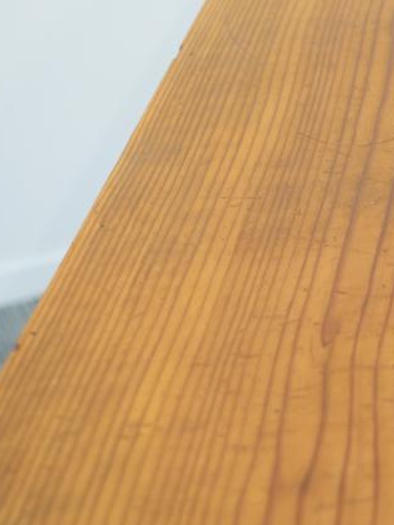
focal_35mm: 101
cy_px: 171
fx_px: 1534
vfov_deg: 19.4
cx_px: 419
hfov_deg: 14.3
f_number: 4
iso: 800
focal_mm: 41
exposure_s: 1/50
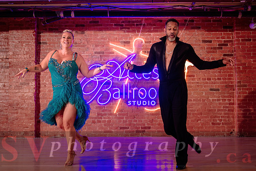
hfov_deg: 46.4
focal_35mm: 42
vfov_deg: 31.9
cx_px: 132
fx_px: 299
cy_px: 88
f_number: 2
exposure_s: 1/250
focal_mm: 31
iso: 800
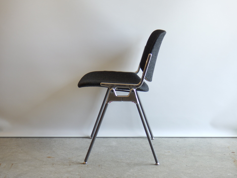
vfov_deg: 19.1
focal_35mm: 77
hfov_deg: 25.3
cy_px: 89
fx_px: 527
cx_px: 118
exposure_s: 1/30
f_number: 4.8
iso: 125
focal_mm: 13.7
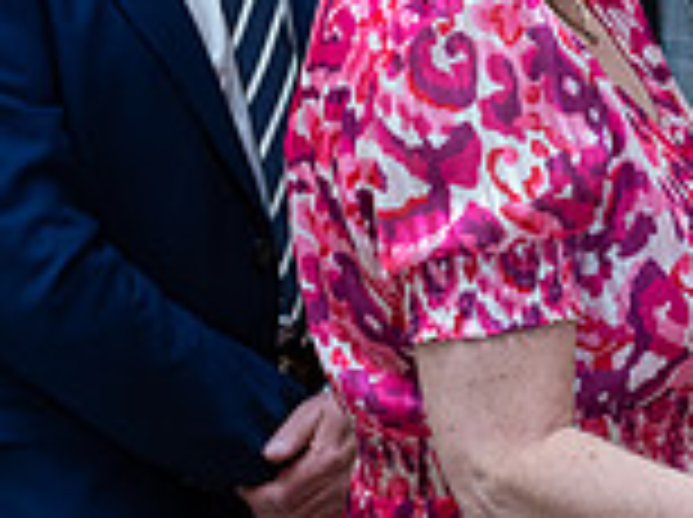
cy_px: 29
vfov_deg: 6.6
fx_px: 4497
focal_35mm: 225
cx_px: 720
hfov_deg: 8.8
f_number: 3.5
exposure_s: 1/160
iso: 800
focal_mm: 62
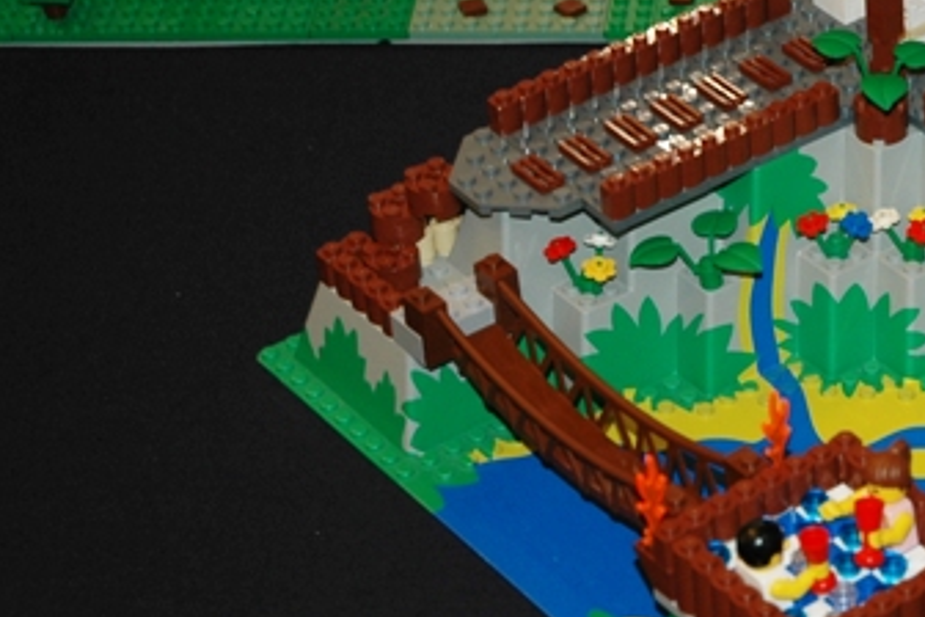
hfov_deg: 12.8
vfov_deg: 8.7
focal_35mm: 157
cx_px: 1093
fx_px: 4034
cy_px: 198
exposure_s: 1/60
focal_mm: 44
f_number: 4.5
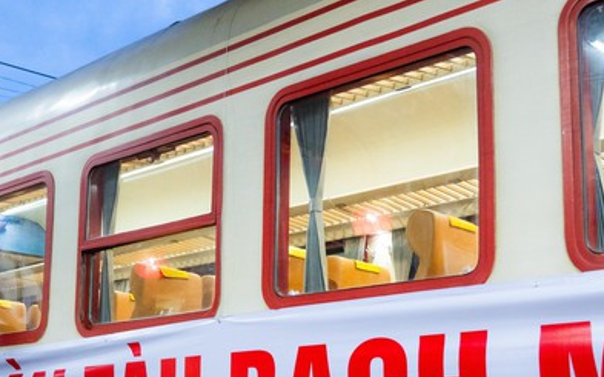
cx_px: 261
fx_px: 1053
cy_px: 275
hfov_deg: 32.0
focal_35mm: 64
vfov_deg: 20.2
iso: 2500
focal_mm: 29
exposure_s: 1/200
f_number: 2.8
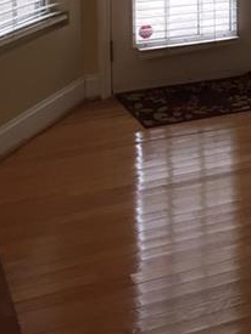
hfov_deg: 18.0
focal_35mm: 81
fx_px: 784
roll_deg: +1.0
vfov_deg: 21.7
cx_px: 211
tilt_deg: -6.2
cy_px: -106
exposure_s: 1/33
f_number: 2.2
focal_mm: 4.15
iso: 32
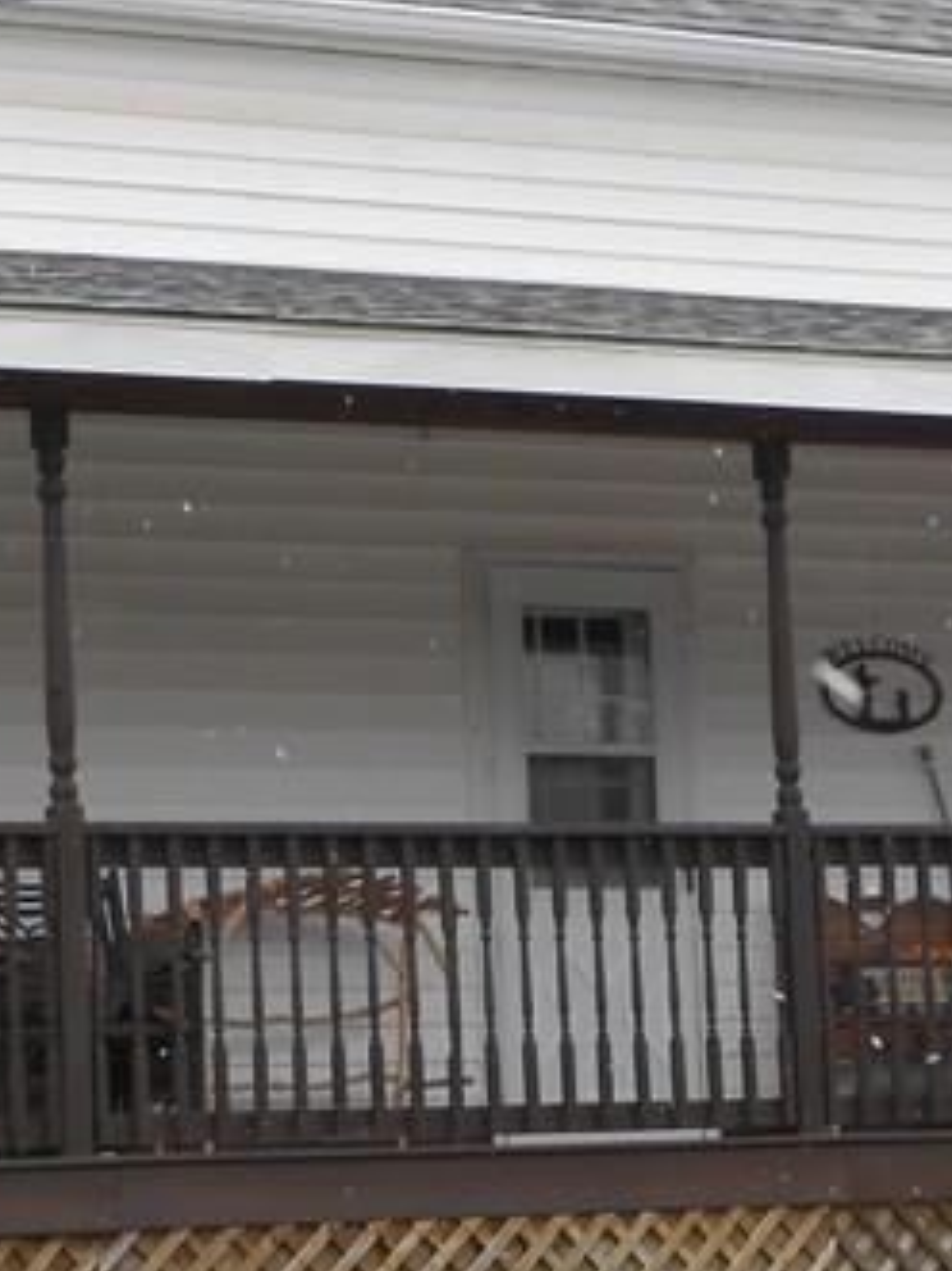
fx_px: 4990
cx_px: 246
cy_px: 818
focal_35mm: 136
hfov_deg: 10.9
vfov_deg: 14.5
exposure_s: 1/200
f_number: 4.5
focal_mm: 7.8
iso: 80
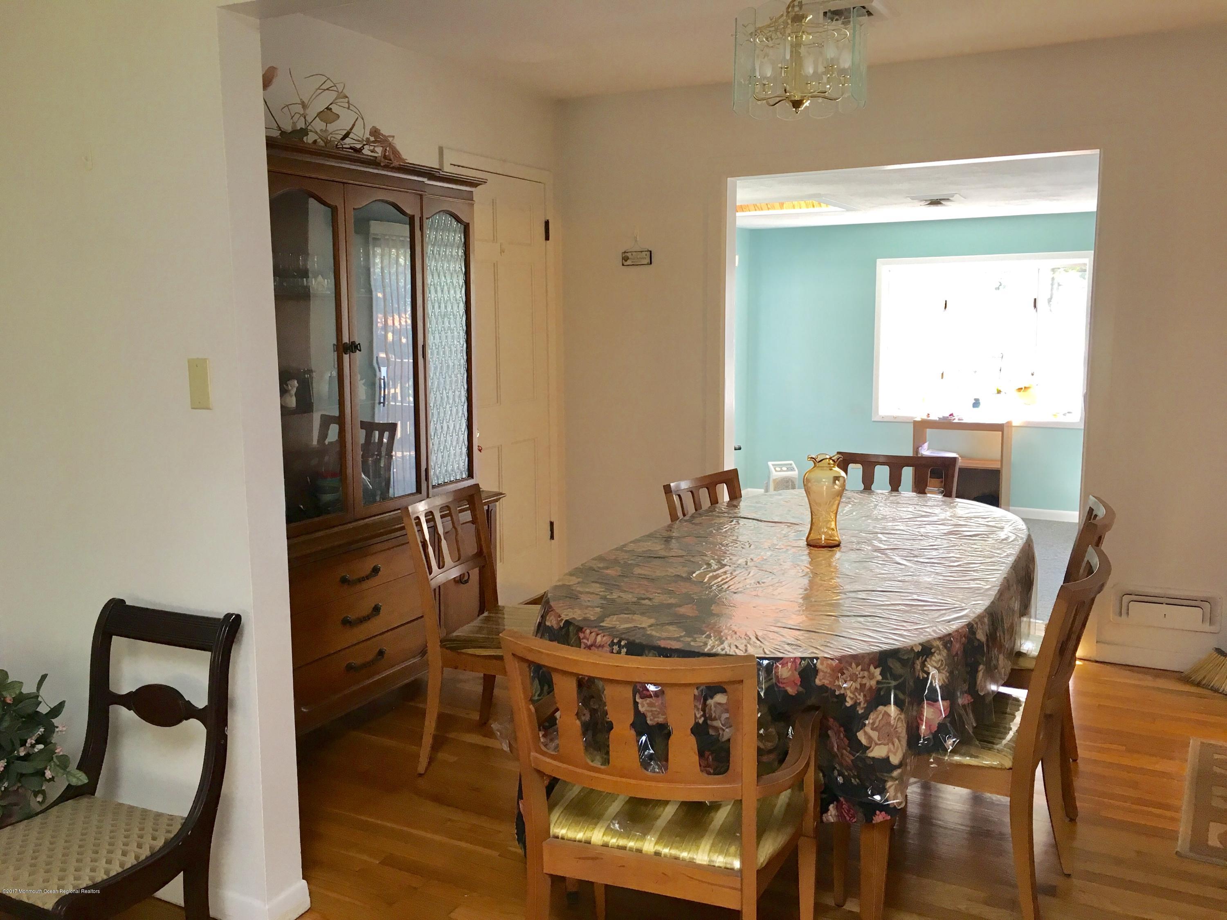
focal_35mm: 29
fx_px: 1028
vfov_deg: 48.2
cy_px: 460
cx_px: 614
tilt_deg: -8.1
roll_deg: -0.6
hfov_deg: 61.7
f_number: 2.2
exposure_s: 1/30
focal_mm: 4.15
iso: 50
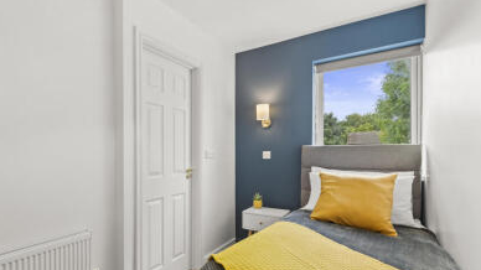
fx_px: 239
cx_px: 200
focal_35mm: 19
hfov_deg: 89.4
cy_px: 173
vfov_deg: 58.0
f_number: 8
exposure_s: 2.5
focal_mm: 14.6
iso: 50
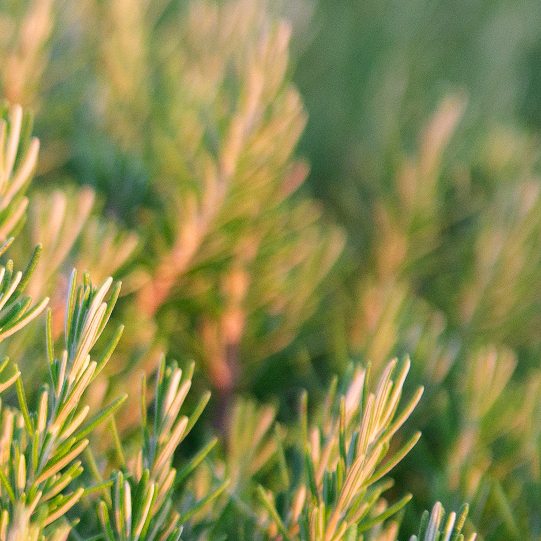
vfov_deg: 6.0
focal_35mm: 292
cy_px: 276
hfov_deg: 5.9
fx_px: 5163
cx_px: -543
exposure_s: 1/500
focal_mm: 70
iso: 500
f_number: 2.8
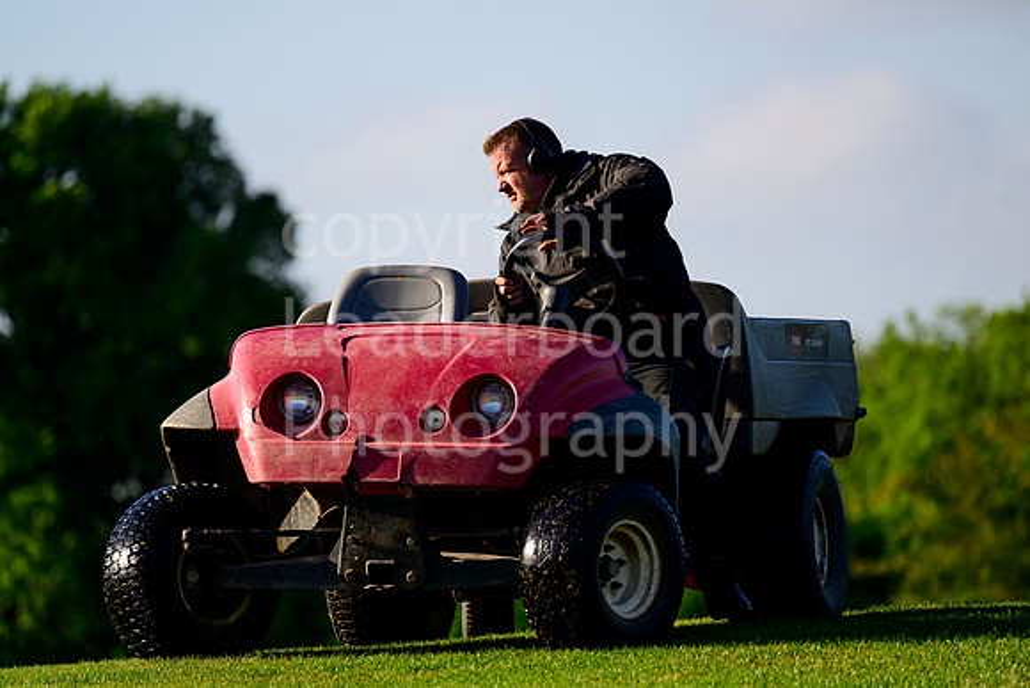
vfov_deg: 3.4
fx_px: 11447
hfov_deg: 5.2
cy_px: 344
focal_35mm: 400
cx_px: 515
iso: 500
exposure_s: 1/1600
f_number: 5.6
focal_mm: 400
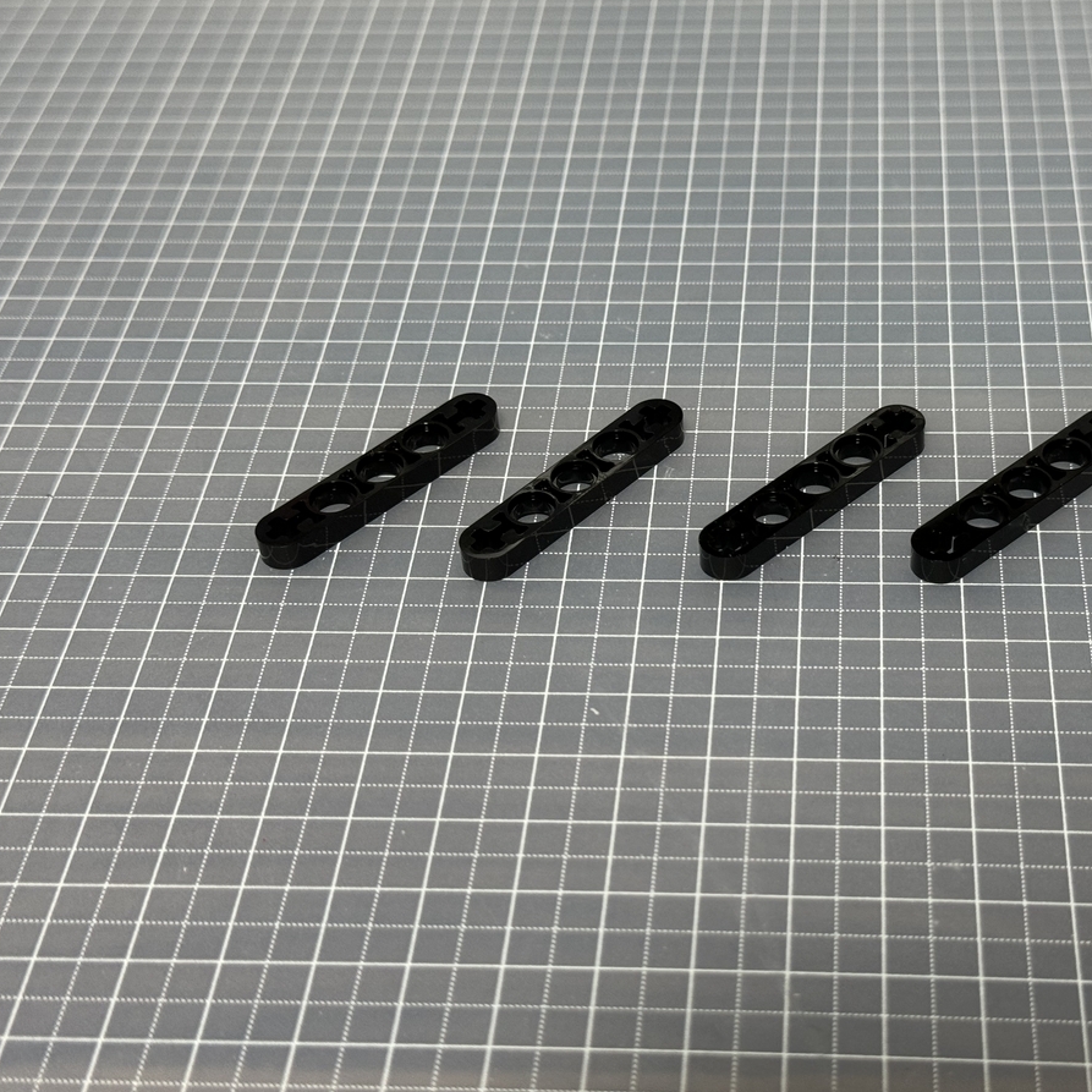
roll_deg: +2.6
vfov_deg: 30.0
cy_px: 544
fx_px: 2034
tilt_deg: -41.8
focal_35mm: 57
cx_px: 706
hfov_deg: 29.9
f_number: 1.78
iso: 125
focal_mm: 6.86
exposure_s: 1/60
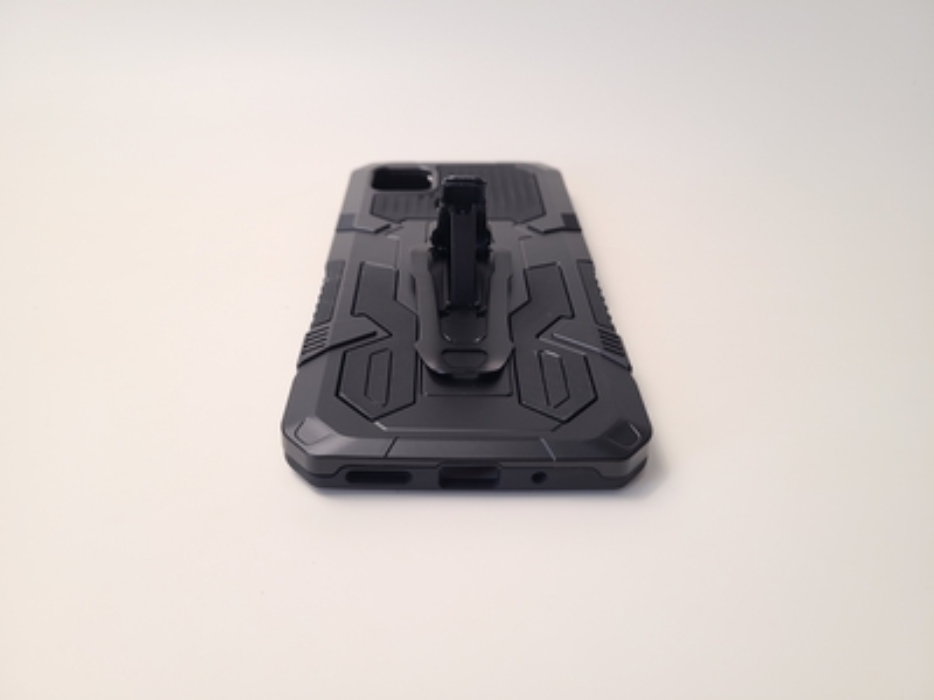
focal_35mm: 26
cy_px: 350
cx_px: 467
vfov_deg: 53.1
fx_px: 702
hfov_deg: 67.3
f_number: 1.8
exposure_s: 1/50
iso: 50
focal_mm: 5.4
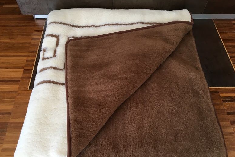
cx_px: 117
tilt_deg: -57.9
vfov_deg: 42.3
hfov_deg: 60.3
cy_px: 88
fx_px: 202
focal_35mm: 31
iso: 64
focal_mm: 4.15
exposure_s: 1/33
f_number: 2.2
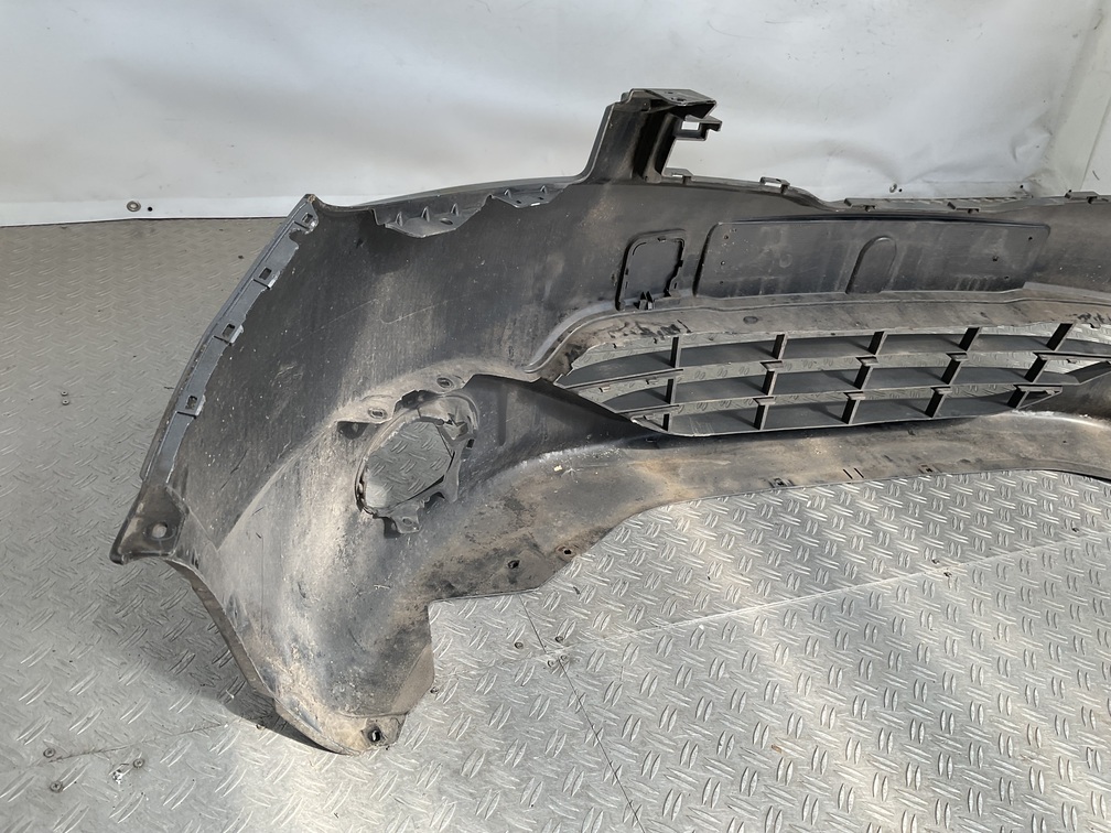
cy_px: 416
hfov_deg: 61.7
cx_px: 556
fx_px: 931
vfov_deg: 48.2
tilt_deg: -34.1
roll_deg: -11.6
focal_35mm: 29
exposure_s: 1/331
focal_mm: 3
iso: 16
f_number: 1.8
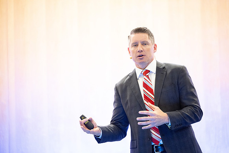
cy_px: 76
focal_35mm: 165
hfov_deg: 12.4
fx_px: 1050
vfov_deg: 8.3
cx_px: 114
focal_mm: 165
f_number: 2.8
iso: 8000
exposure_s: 1/500
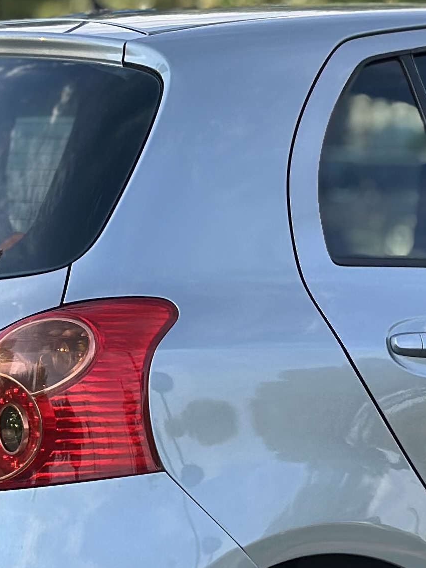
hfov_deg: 8.6
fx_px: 2806
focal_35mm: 171
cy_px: 448
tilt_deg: -5.5
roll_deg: +0.5
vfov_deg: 11.5
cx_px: 472
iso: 80
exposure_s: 1/756
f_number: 1.78
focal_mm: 6.86
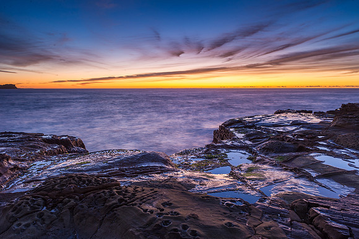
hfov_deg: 73.1
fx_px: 242
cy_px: 120
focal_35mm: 24
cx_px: 180
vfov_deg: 52.5
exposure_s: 10
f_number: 11
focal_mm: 24
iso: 200
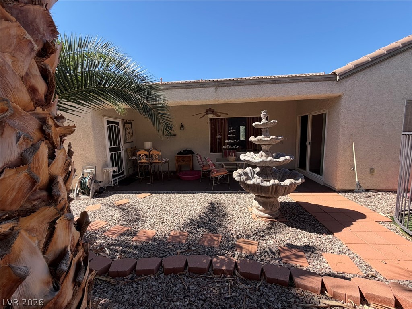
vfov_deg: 85.7
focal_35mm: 14
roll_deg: +1.5
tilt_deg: -6.5
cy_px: 154
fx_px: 167
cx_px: 206
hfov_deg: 102.1
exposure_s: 1/658
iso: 40
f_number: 2.2
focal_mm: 2.22
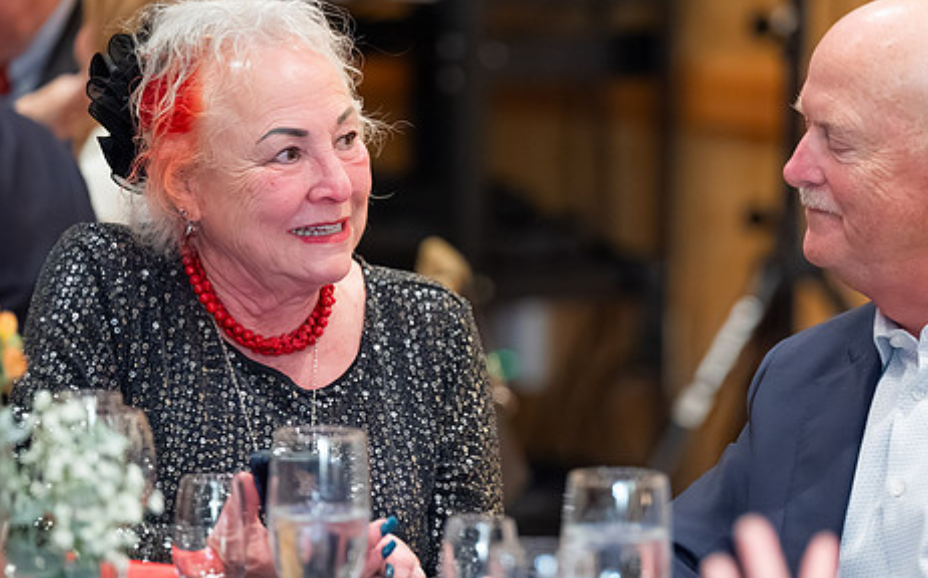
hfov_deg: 8.2
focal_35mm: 256
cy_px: 309
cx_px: 556
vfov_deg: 5.1
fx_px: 6470
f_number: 3.2
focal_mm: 200
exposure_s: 1/125
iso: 10000
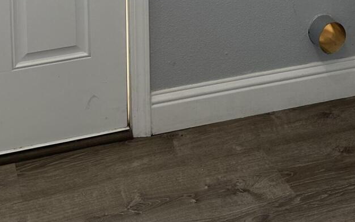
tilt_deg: -6.6
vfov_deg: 13.9
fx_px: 784
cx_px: 207
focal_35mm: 81
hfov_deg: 25.5
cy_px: -211
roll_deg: -0.5
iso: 80
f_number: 1.78
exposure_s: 1/263
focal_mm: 6.86
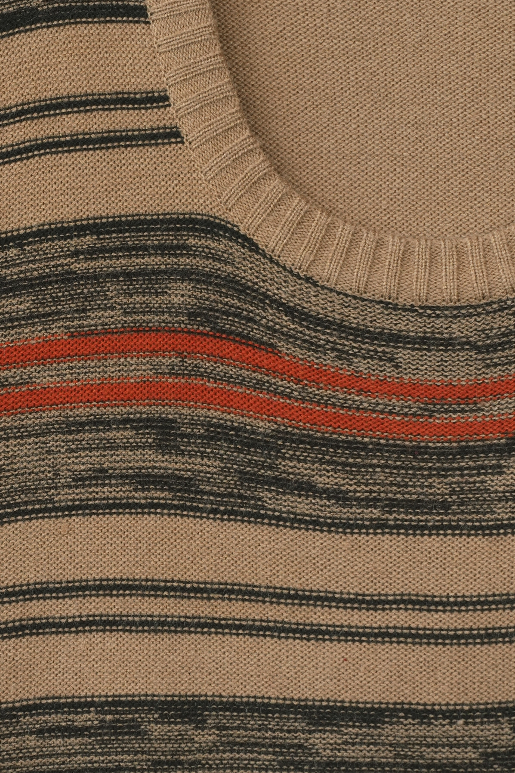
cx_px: 115
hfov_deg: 4.2
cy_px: 247
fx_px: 6971
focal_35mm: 325
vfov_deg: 6.3
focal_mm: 135
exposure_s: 1/50
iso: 320
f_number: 7.1
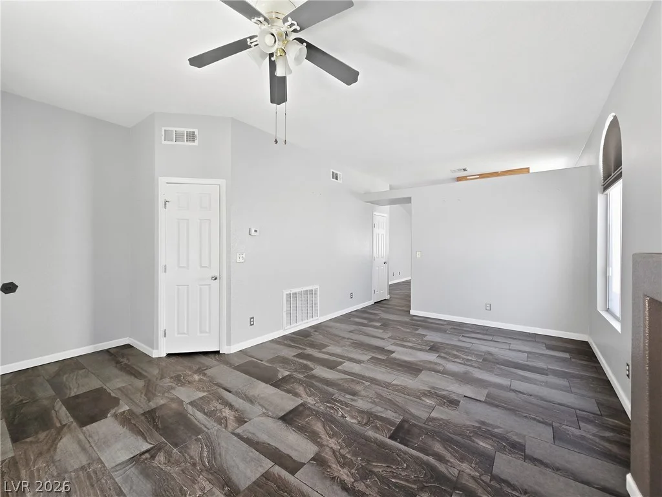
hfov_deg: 106.2
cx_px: 331
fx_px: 249
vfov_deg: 89.9
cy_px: 248
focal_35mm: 13
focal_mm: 2.2
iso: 80
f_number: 2.2
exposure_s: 1/60
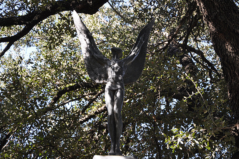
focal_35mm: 99
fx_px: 656
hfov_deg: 20.6
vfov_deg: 13.8
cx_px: 120
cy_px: 80
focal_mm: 66
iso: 400
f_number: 5.3
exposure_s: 1/80
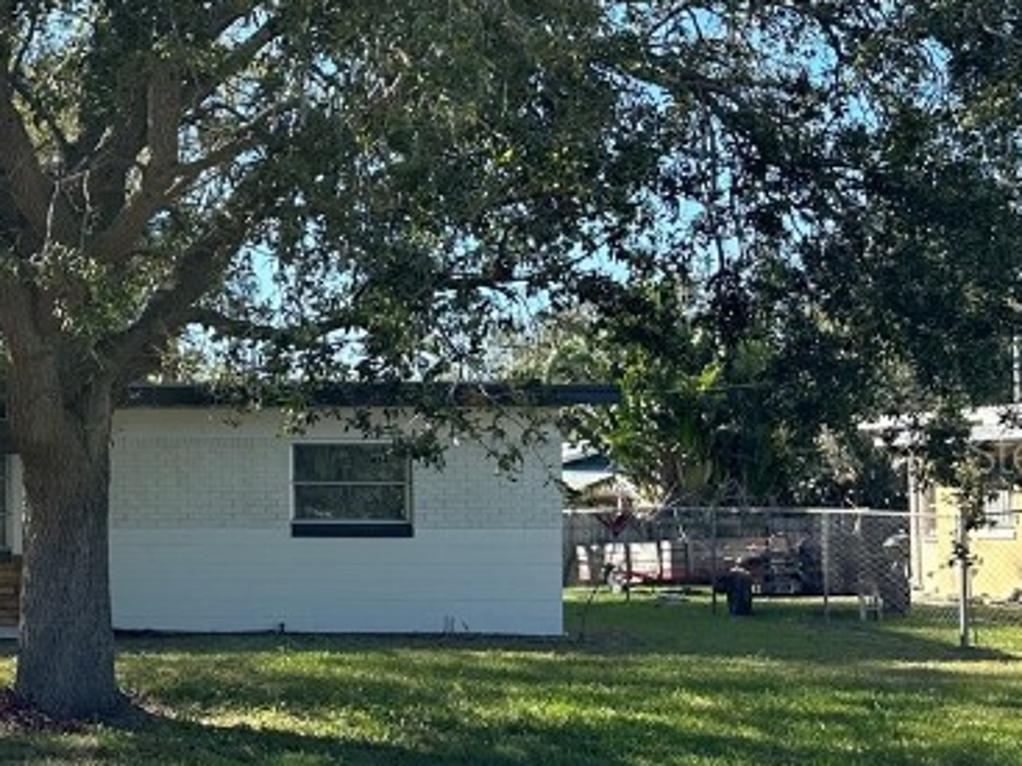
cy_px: 451
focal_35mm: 67
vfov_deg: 21.9
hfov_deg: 26.0
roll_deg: -0.7
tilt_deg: +2.1
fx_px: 1977
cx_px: -198
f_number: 1.78
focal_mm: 6.86
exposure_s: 1/1664
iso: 80
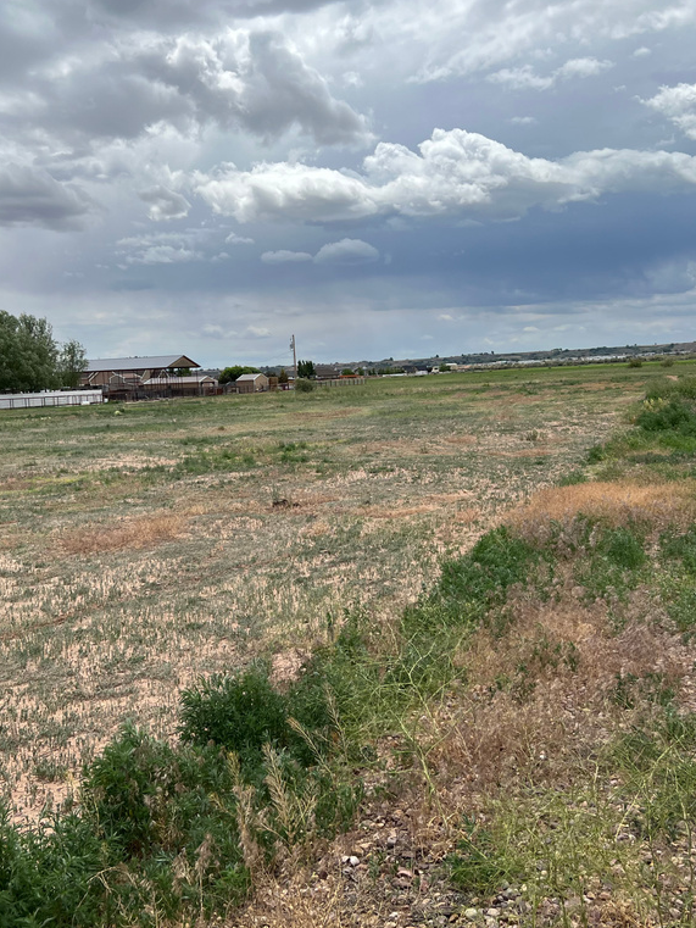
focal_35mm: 35
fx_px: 938
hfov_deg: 40.7
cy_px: 463
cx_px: 325
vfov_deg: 52.6
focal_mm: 5.7
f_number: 1.5
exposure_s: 1/6993
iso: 50
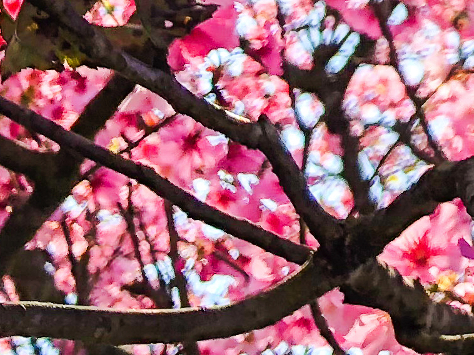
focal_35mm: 149
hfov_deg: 11.3
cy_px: -409
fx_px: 2040
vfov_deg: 9.2
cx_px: 1092
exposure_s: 1/460
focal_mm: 4
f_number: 1.8
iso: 20
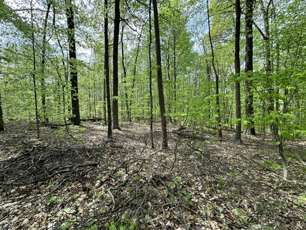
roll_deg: +1.2
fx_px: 124
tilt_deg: -3.0
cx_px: 153
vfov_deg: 85.7
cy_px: 115
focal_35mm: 14
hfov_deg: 102.1
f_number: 2.2
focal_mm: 2.22
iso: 40
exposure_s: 1/267
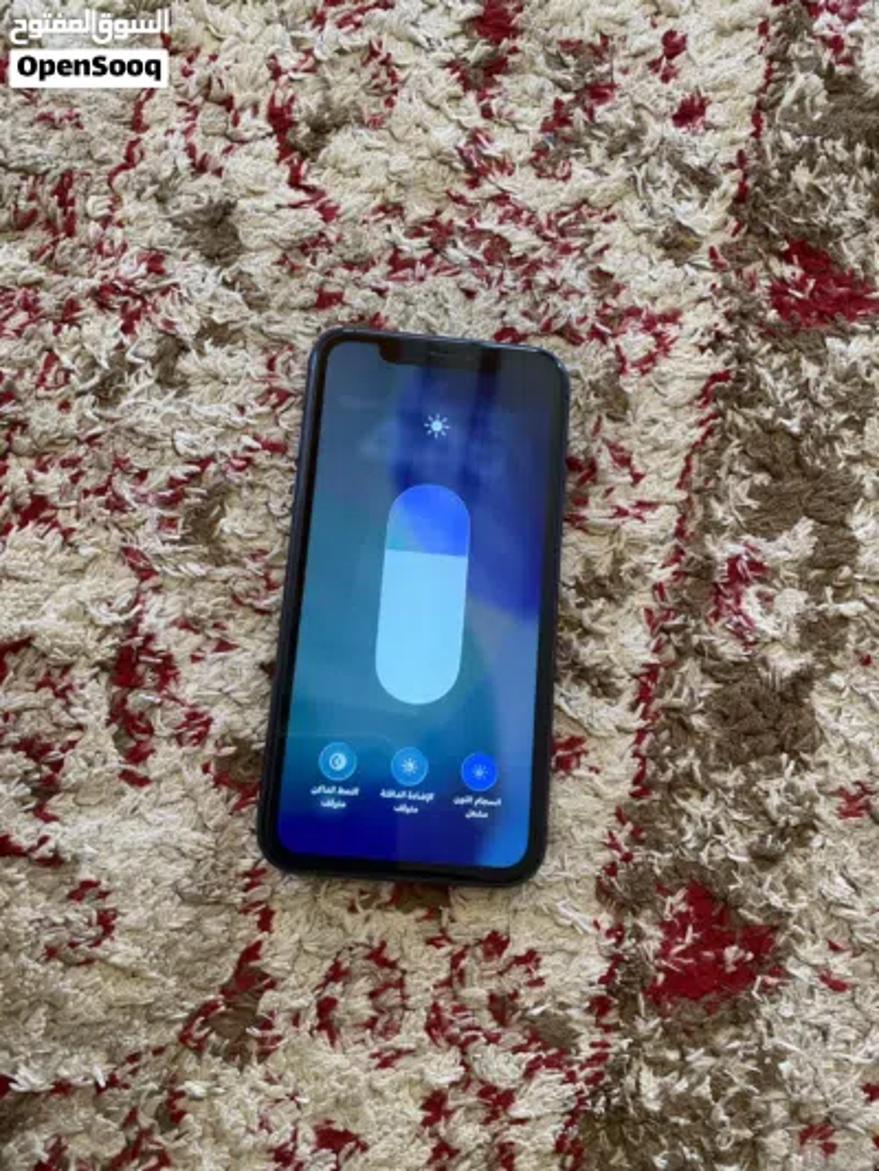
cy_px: 586
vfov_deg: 67.3
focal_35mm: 26
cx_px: 440
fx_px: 880
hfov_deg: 53.1
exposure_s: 1/60
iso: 125
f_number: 1.8
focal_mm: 4.25
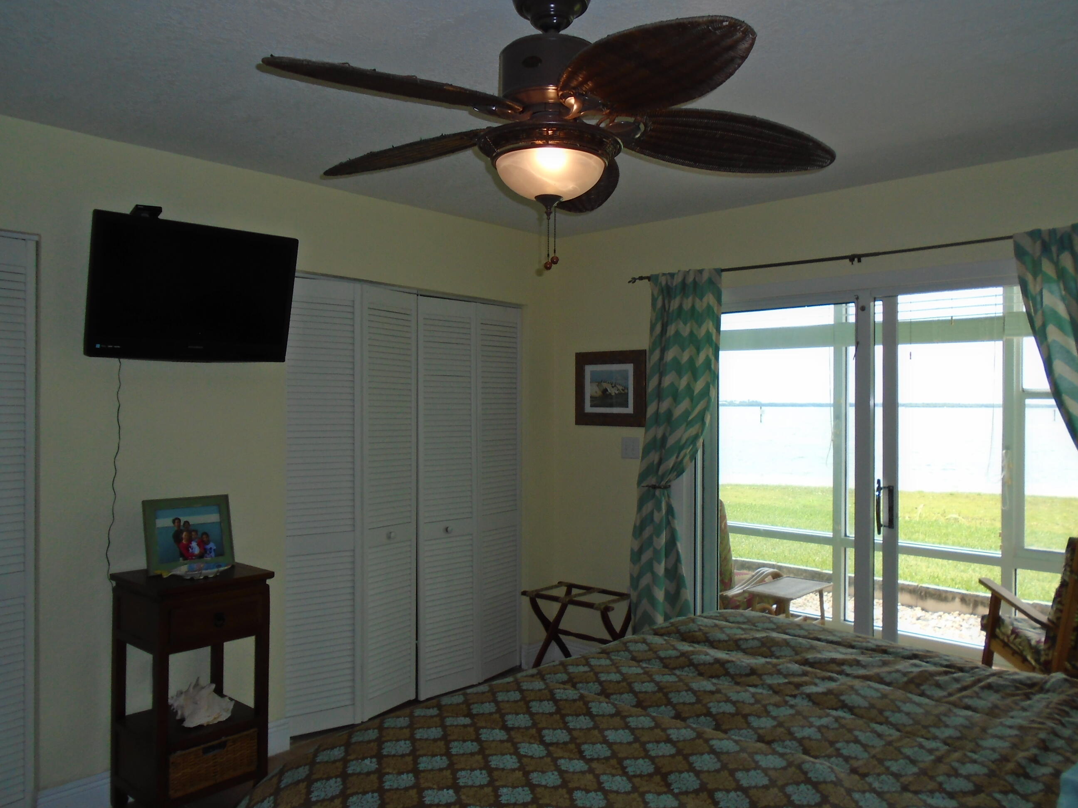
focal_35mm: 26
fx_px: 810
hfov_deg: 67.3
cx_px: 539
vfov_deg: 53.1
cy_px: 404
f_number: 3.2
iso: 100
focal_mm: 4.6
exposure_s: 1/125
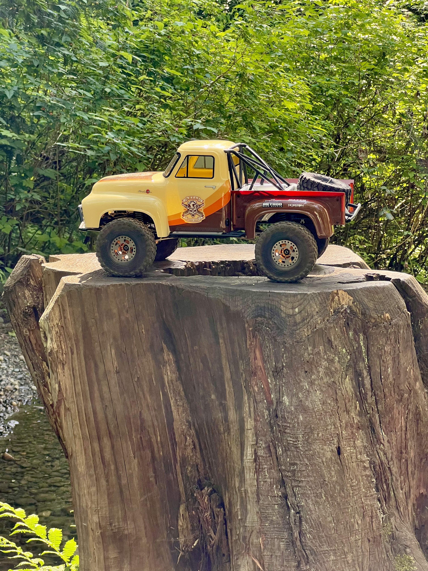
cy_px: 286
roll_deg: -0.7
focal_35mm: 77
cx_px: 214
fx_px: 1269
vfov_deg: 25.3
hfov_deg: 19.1
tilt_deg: -6.9
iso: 50
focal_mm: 9
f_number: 2.8
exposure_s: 1/99
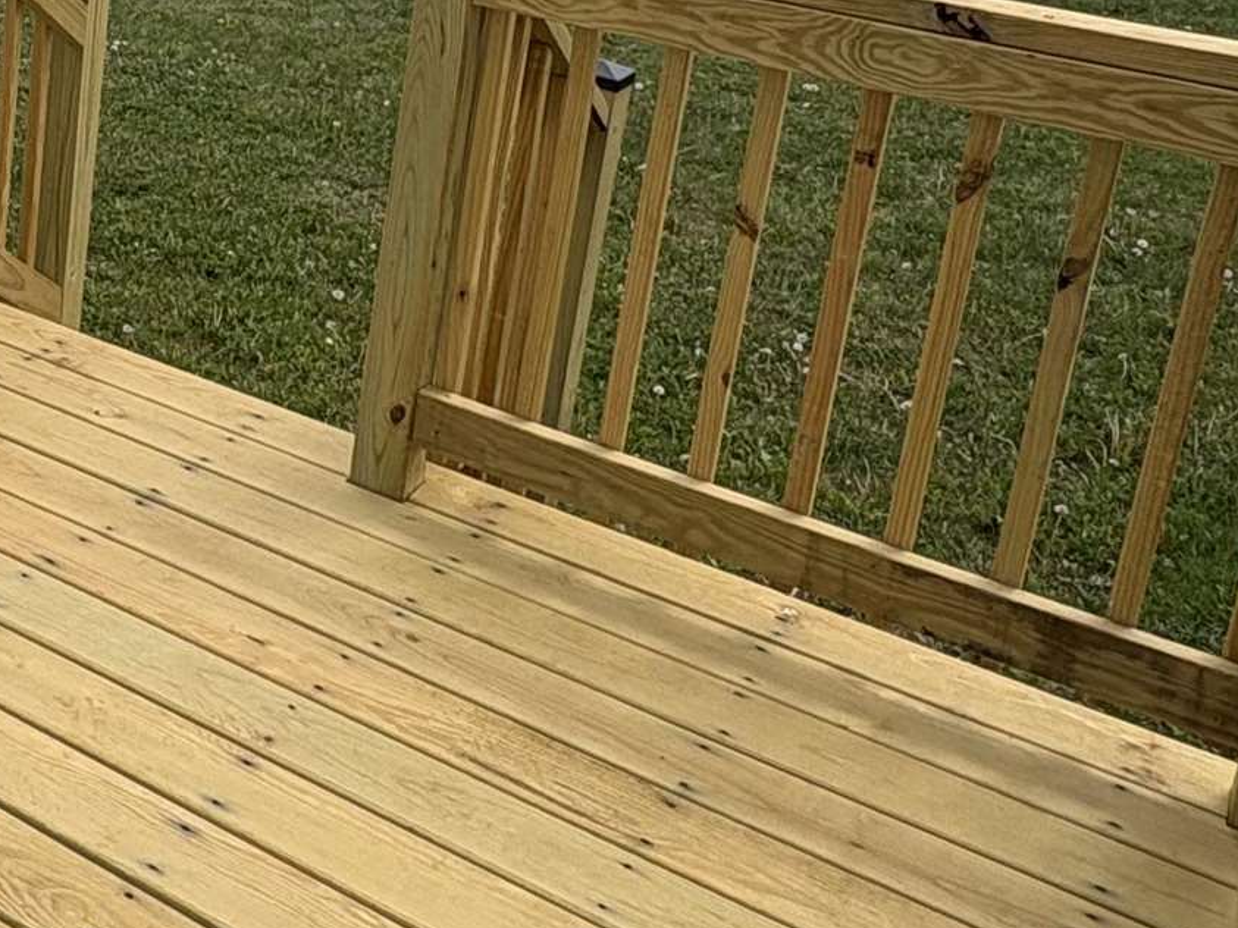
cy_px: -50
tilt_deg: -11.4
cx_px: -112
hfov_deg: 33.0
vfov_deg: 26.6
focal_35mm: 51
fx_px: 1824
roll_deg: -4.5
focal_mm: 2.22
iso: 50
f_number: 2.2
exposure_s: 1/1110
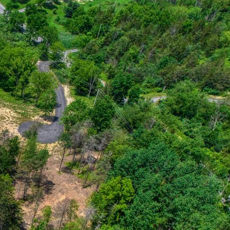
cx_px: -63
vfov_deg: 34.1
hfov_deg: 29.2
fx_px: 361
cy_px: 189
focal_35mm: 48
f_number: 2.8
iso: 240
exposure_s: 1/1600
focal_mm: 8.38
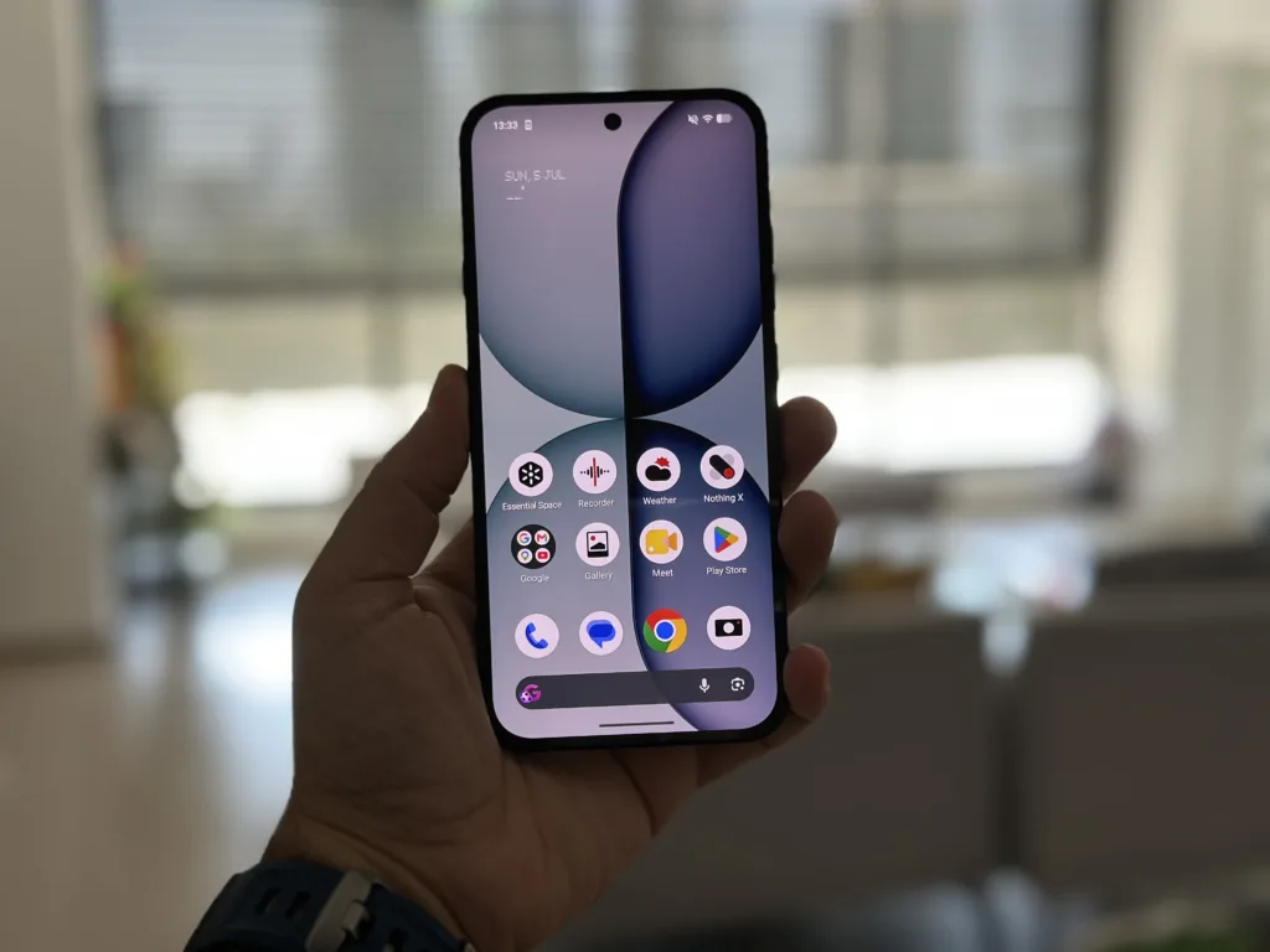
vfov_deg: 30.3
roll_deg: +0.6
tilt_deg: -8.5
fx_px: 1761
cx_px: 635
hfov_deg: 39.7
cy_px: 476
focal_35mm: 48
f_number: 1.78
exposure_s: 1/110
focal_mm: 6.86
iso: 125
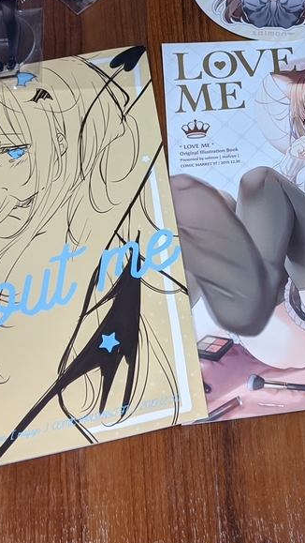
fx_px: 876
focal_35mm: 61
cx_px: 310
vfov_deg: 33.6
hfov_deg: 19.2
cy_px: 131
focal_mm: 4.44
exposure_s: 1/40
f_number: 1.8
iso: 143
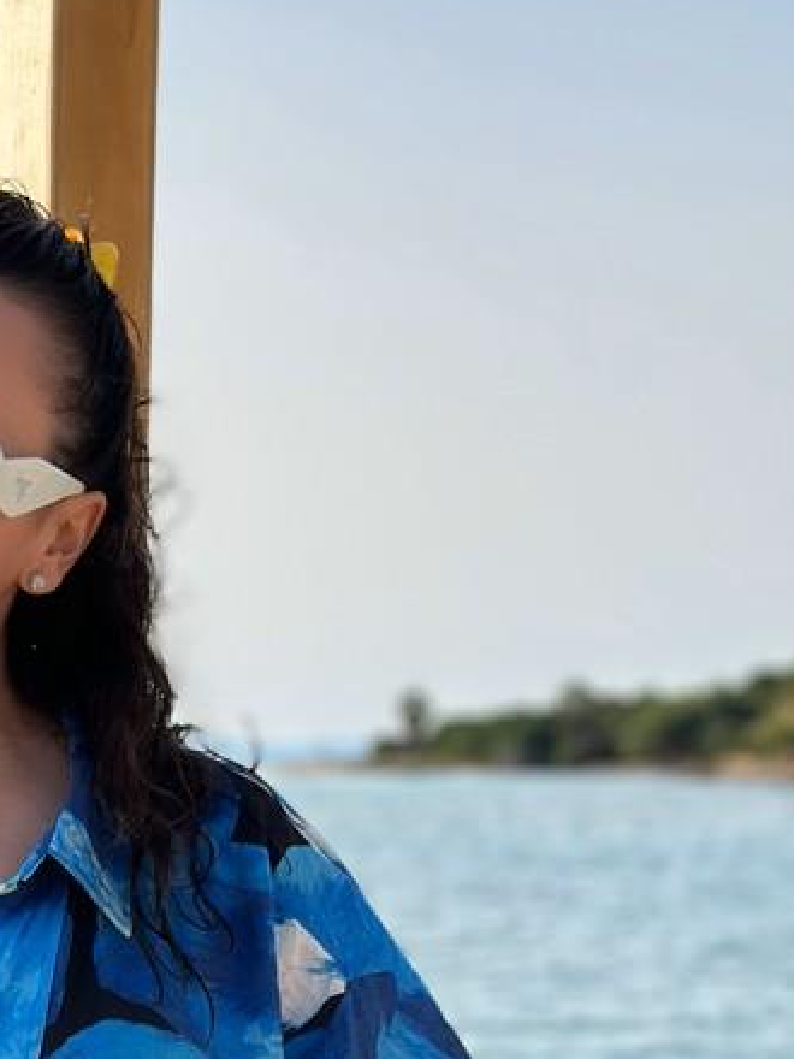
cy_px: 1136
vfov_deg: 17.5
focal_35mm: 109
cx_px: -5
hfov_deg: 13.4
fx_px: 3334
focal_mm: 6.86
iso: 100
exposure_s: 1/4367
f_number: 1.78
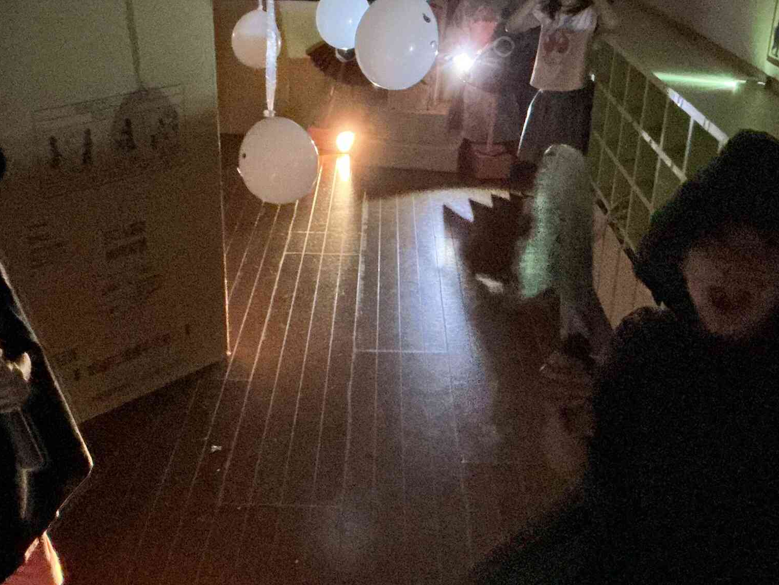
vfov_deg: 30.1
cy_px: 368
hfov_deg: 39.6
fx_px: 1080
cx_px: 379
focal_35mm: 48
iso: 1600
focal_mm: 3
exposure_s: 1/15
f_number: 1.8
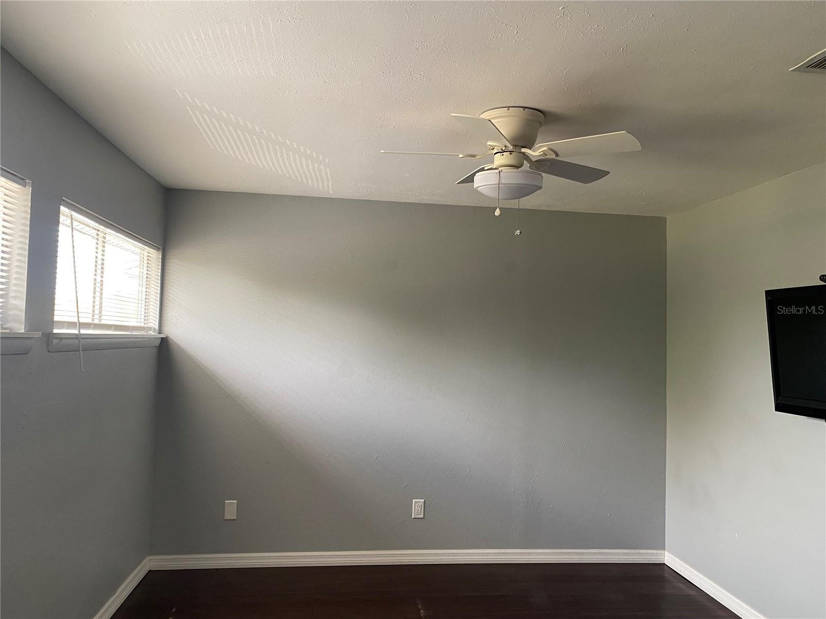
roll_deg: -2.4
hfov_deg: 67.3
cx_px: 413
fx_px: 620
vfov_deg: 53.1
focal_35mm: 26
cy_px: 310
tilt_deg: +2.1
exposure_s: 1/99
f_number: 1.8
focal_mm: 4.25
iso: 125
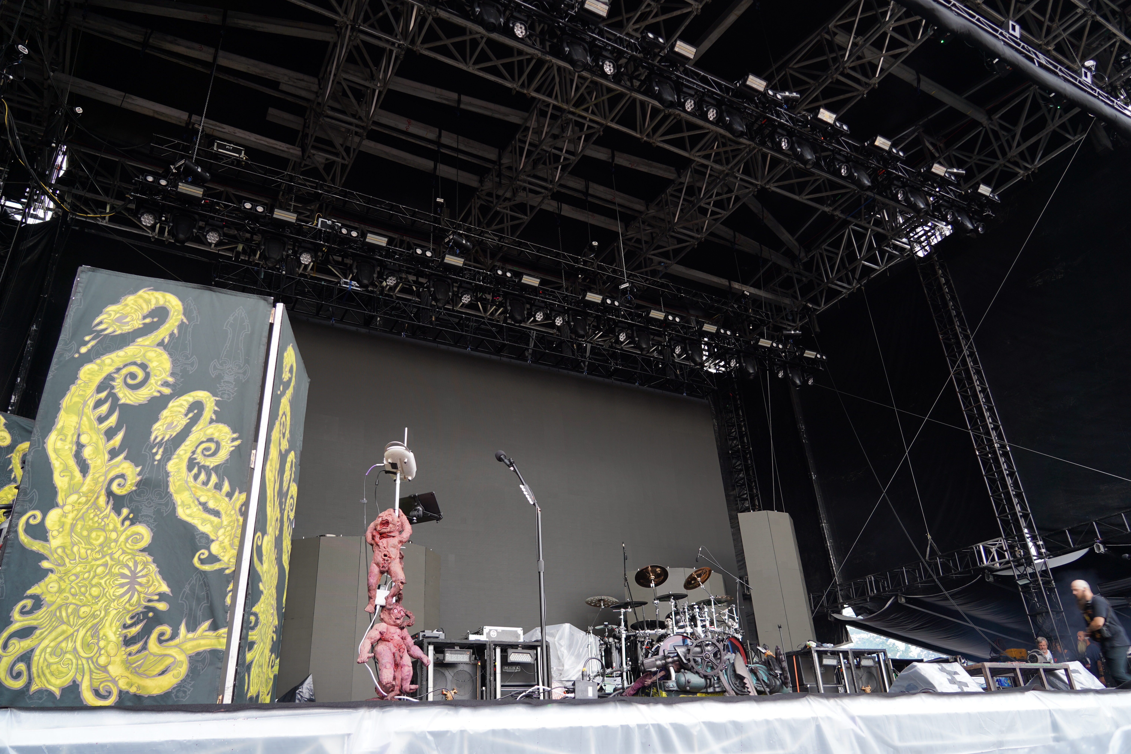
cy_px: 377
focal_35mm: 24
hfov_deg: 73.7
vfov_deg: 53.1
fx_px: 754
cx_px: 566
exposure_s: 1/30
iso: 125
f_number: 4
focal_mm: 24
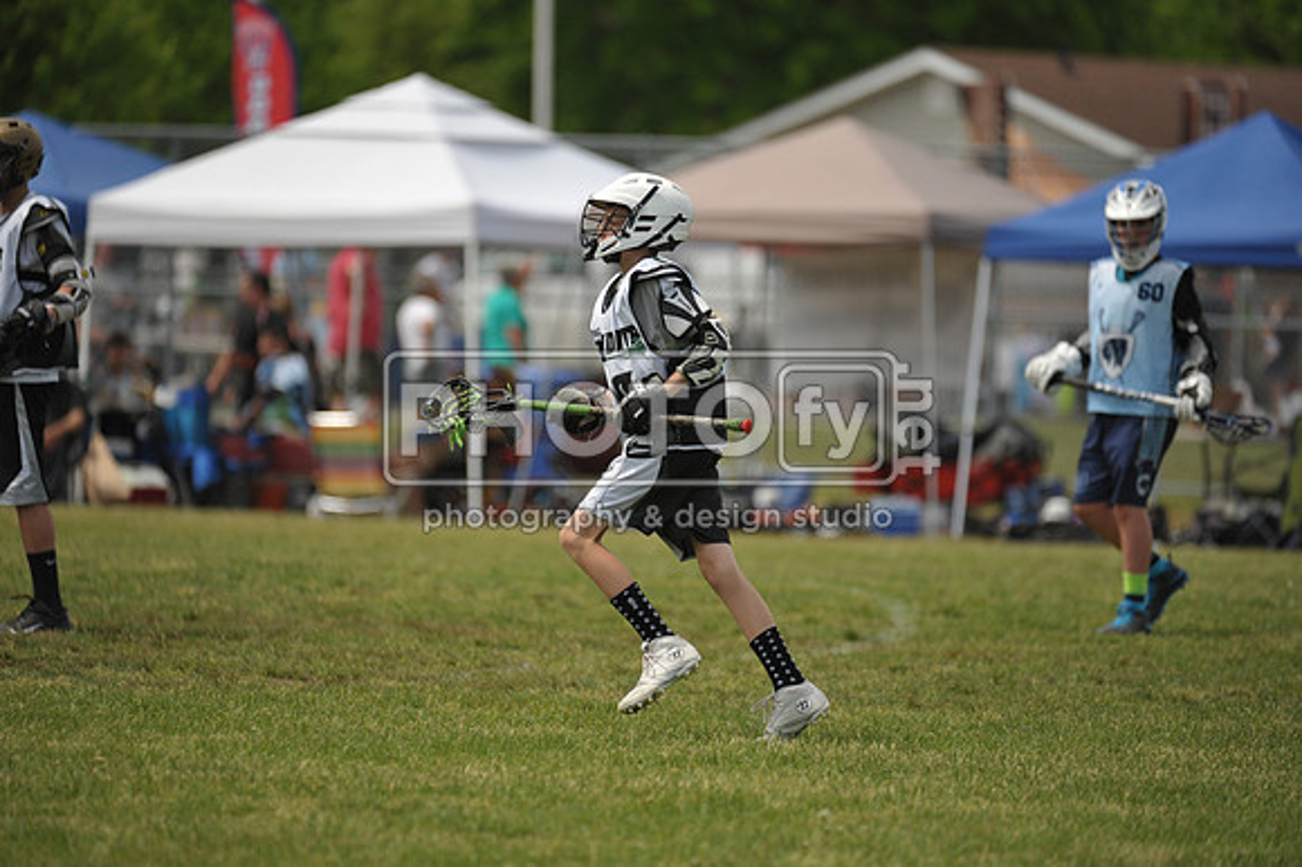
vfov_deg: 4.2
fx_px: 11928
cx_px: 651
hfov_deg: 6.2
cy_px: 434
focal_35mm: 330
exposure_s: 1/5000
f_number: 4
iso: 800
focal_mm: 330
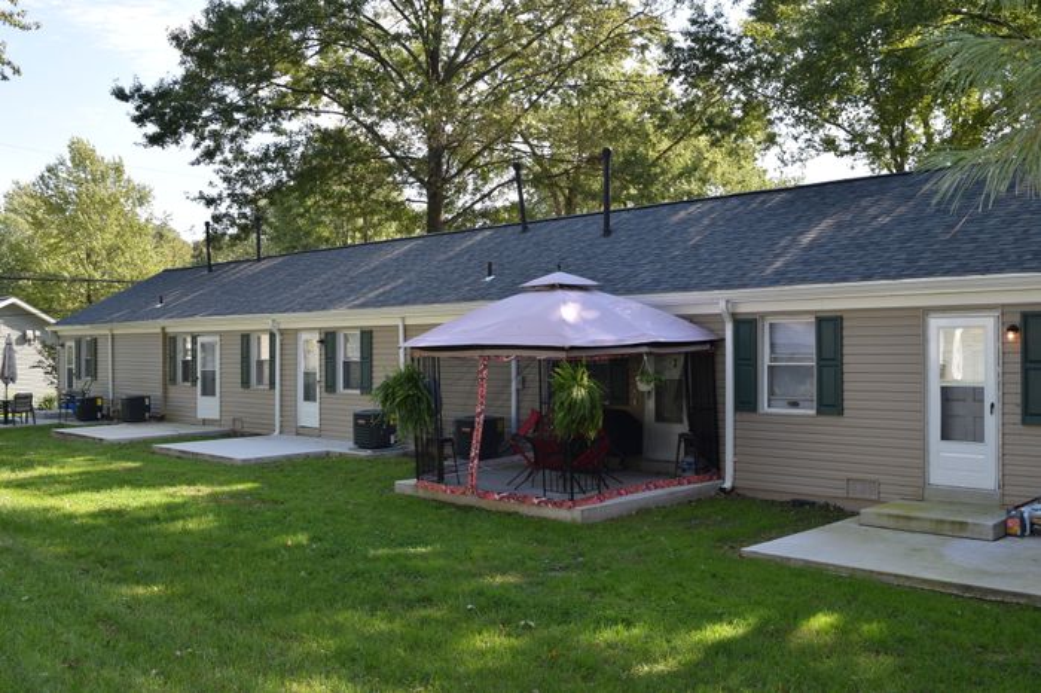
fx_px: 1040
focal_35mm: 36
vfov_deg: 36.8
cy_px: 346
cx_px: 520
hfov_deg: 53.2
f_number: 8
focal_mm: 24
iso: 200
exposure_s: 1/200
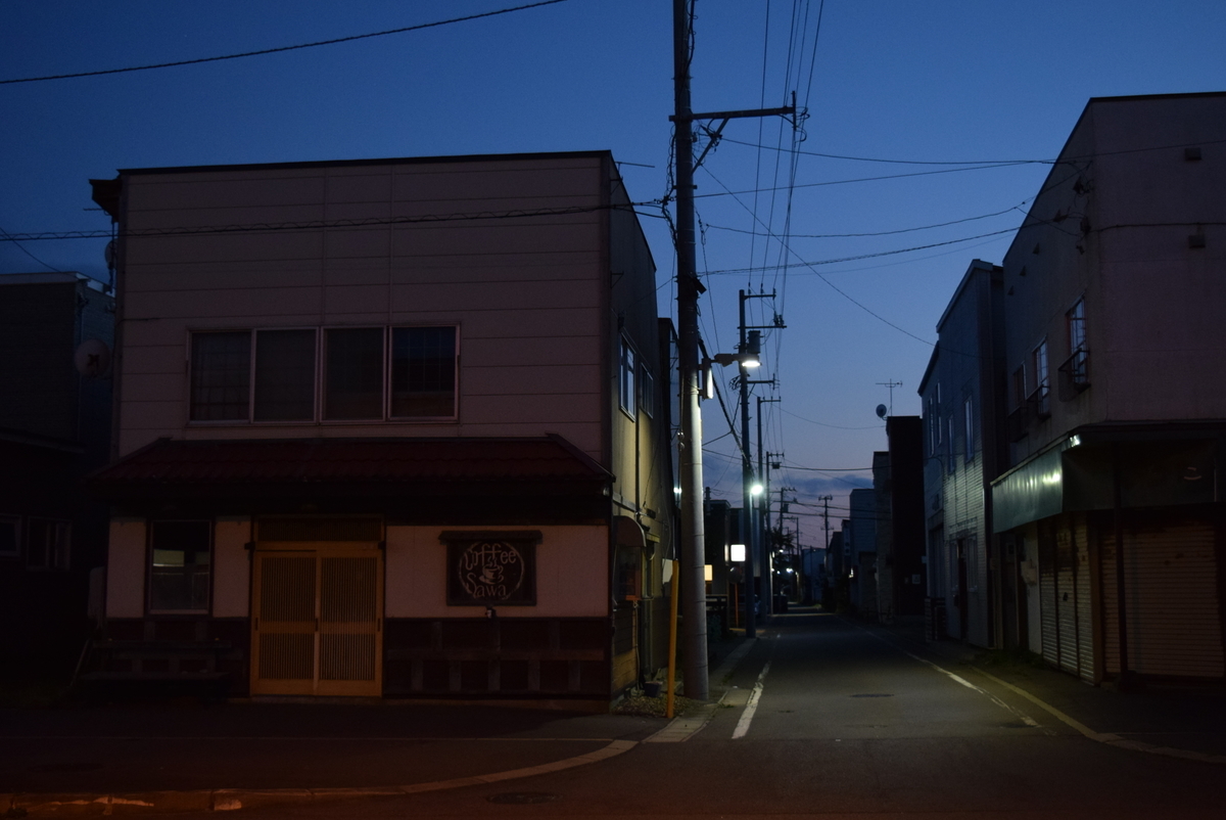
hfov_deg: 43.6
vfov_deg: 29.9
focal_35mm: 45
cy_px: 410
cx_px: 613
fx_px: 1534
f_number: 5
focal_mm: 30
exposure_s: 1/30
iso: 1600
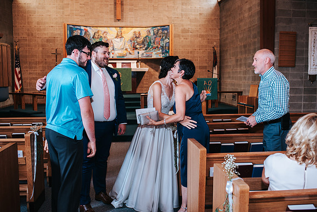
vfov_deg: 37.9
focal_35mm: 35
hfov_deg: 54.4
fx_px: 308
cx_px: 158
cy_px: 106
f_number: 3.2
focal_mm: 35
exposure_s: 1/125
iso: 1000
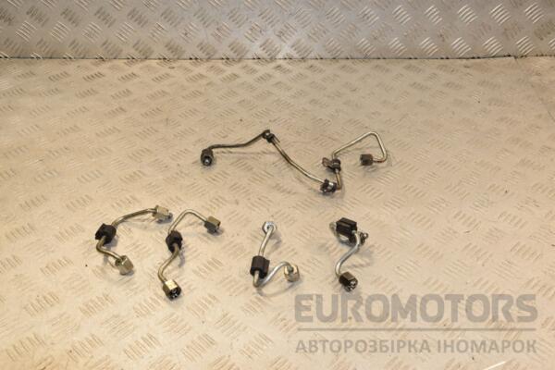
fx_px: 647
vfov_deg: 31.9
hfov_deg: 46.4
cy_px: 185
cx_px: 278
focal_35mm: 42
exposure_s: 1/200
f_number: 9
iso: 800
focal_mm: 28
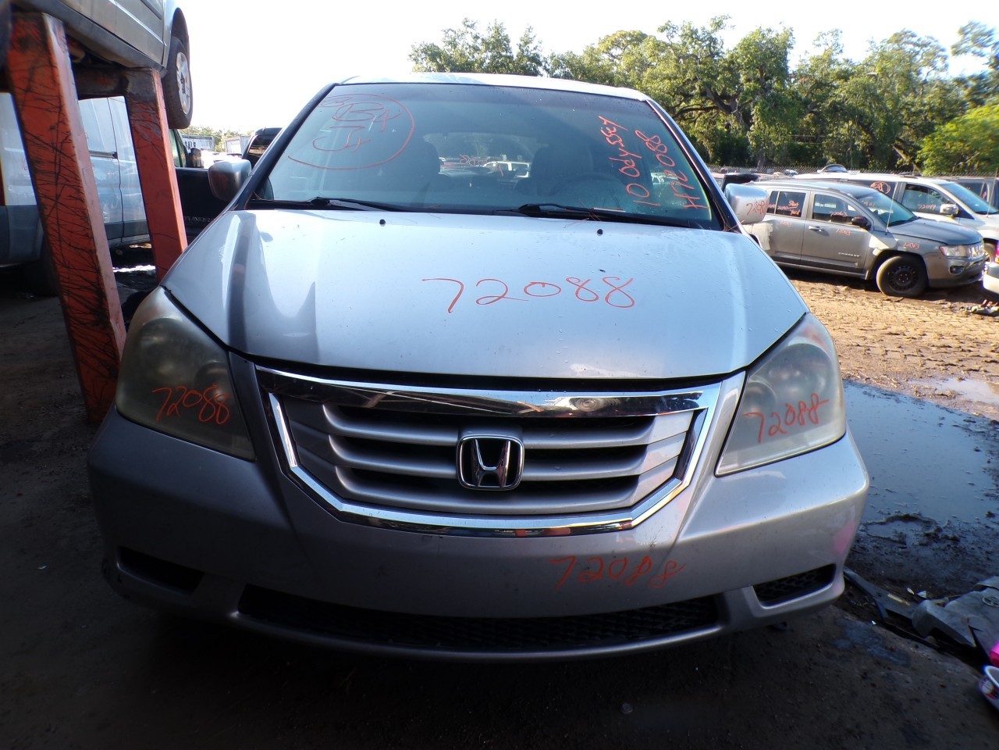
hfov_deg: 71.6
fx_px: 693
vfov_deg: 56.8
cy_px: 375
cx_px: 500
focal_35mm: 24
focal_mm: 4.3
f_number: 4.4
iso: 100
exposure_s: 1/120
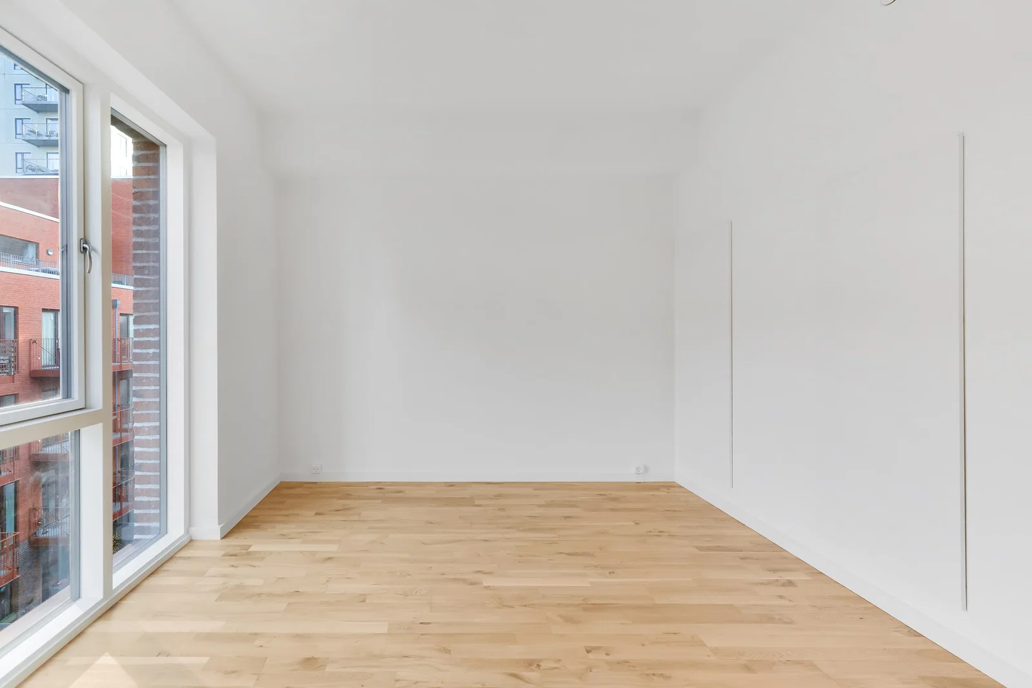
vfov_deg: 81.2
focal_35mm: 14
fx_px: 401
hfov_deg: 104.2
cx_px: 516
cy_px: 344
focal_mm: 14
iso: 320
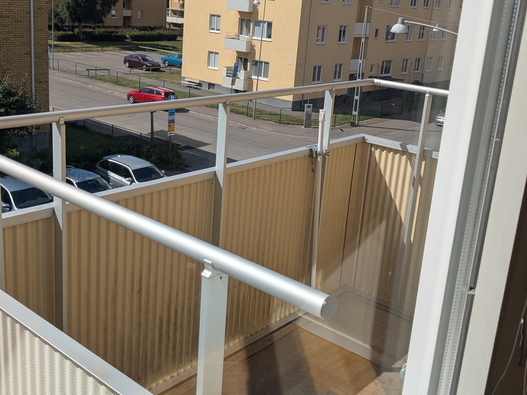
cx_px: 246
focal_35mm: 41
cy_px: 180
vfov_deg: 35.1
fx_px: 624
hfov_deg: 45.7
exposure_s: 1/7812
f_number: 1.73
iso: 61
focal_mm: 4.38
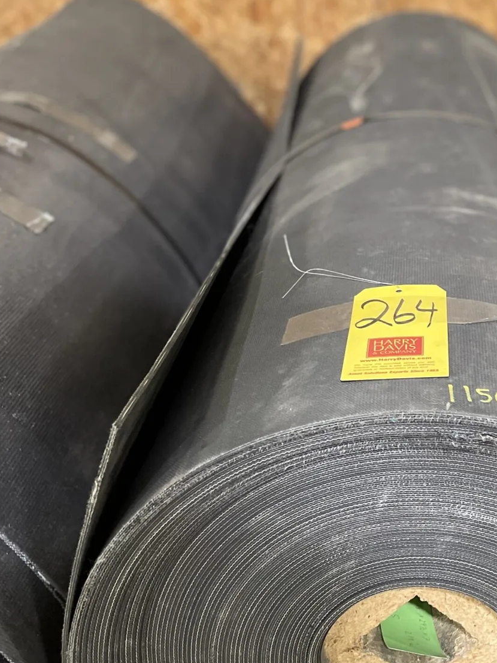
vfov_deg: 40.2
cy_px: 412
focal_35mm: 47
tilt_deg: -31.3
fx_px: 899
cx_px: 392
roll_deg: -1.2
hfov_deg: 30.2
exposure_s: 1/40
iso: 500
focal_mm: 4.2
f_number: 1.6
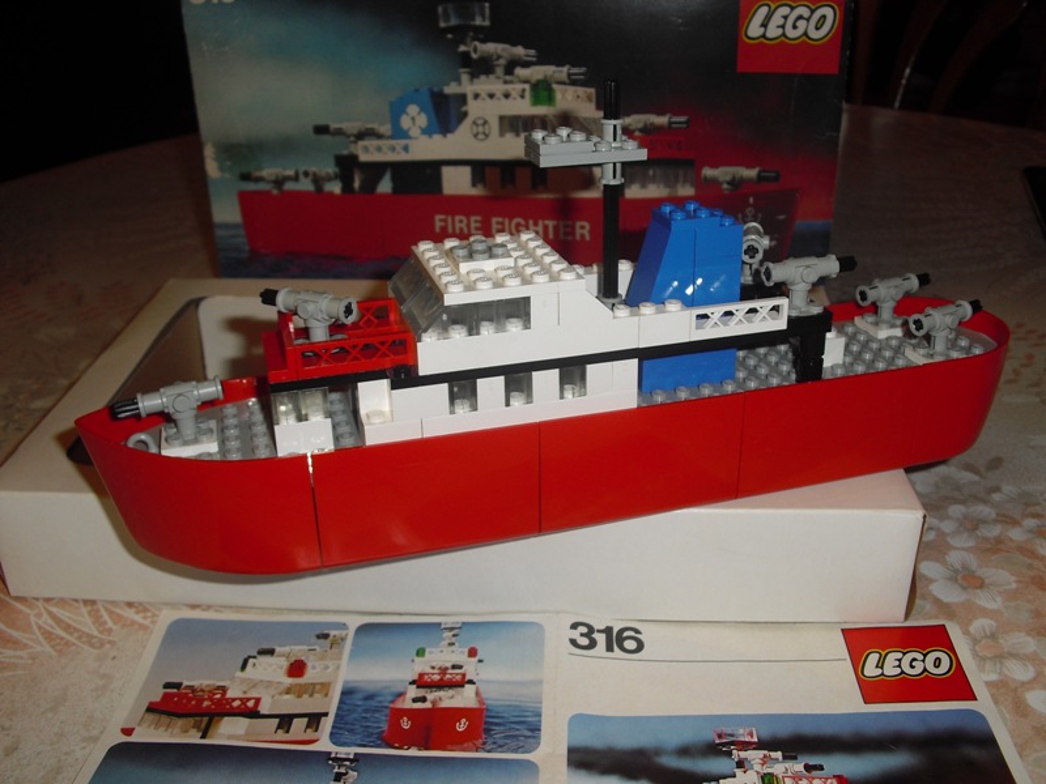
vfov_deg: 39.7
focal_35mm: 36
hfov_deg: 51.4
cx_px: 523
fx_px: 1088
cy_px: 392
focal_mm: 6.3
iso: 100
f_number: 3.1
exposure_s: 1/60
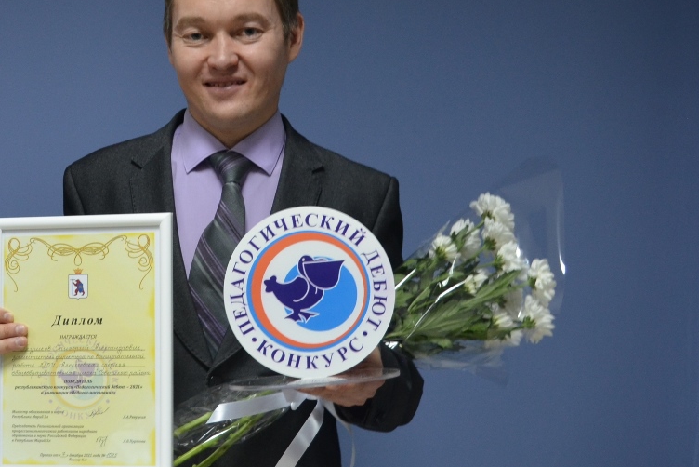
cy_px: 248
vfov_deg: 27.5
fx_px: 952
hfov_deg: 40.0
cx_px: 252
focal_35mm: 49
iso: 800
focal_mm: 24
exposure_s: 1/30
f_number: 4
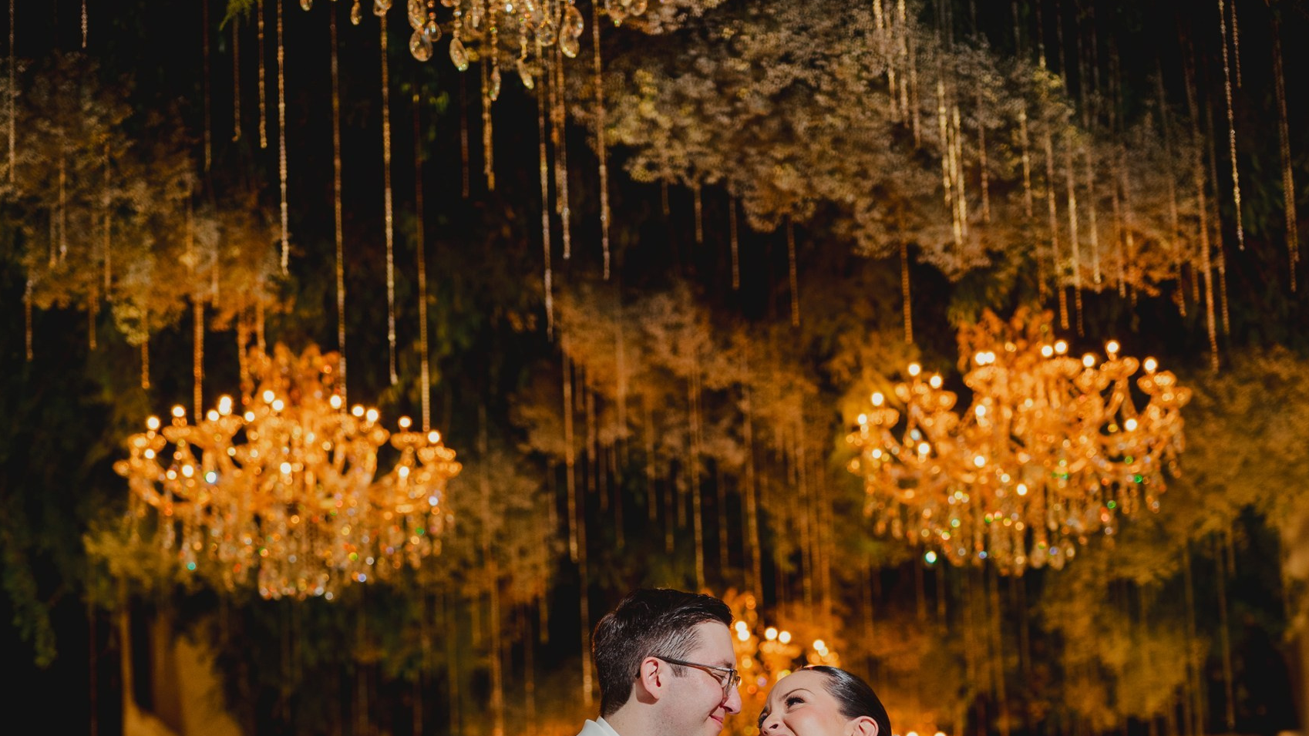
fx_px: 2742
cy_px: 895
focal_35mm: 79
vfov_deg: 14.8
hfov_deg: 26.9
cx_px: 655
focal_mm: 50
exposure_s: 1/200
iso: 400
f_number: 2.5
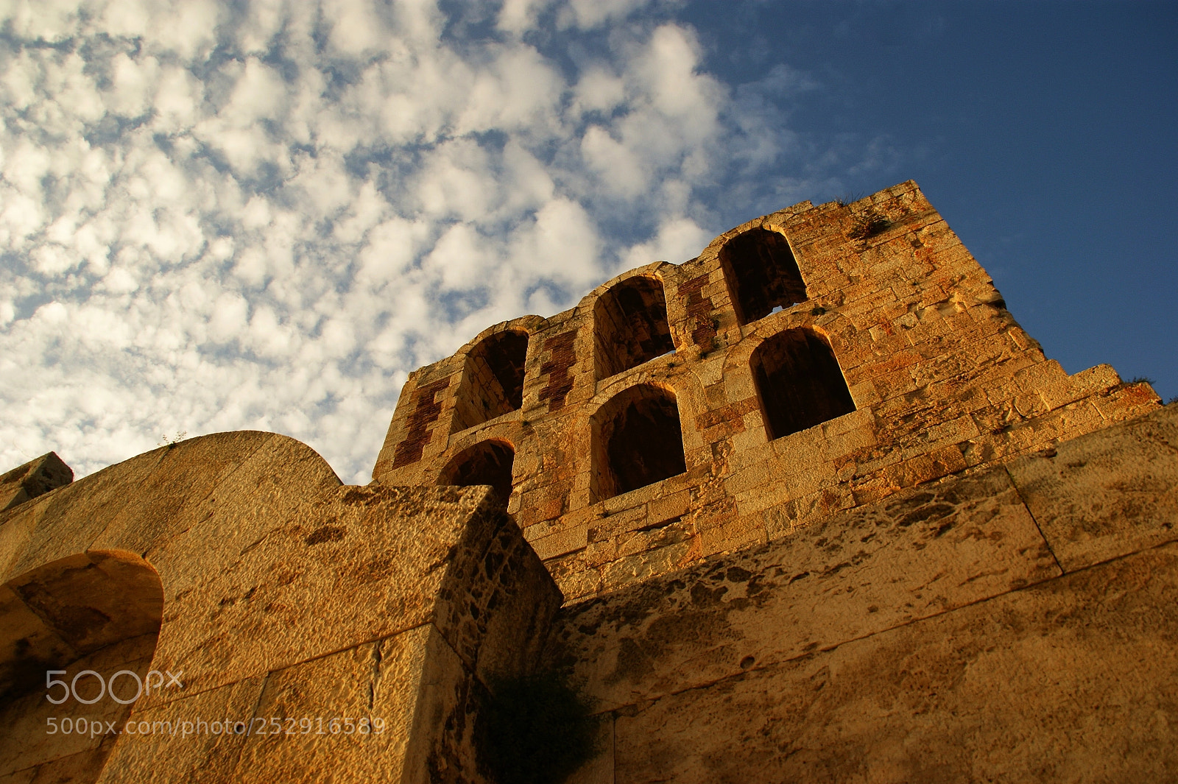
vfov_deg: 47.9
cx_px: 589
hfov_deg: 67.4
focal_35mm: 27
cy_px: 392
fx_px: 883
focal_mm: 18
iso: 100
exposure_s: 1/200
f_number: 7.1
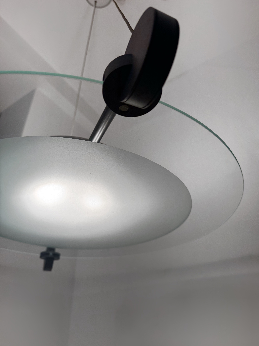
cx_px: 130
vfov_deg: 71.6
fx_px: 239
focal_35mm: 24
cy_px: 173
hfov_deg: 56.8
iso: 80
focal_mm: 6.76
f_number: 1.78
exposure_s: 1/100
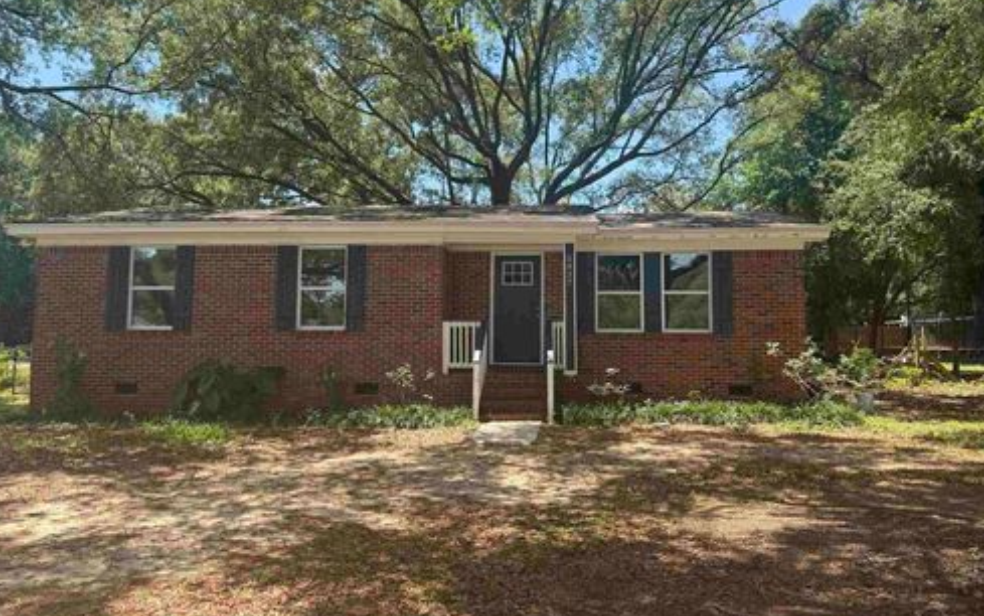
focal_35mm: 26
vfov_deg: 47.6
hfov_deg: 70.4
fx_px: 697
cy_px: 283
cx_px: 495
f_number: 1.78
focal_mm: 6.76
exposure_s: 1/1060
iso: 80
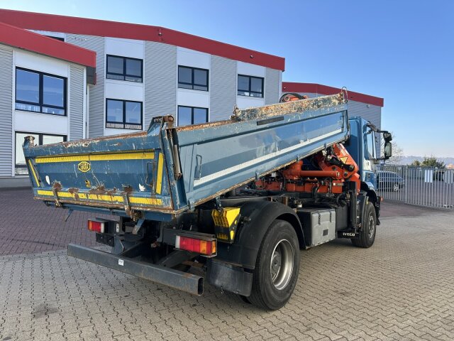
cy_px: 170
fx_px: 315
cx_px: 227
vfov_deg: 56.8
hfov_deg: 71.6
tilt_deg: -0.4
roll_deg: -0.5
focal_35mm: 24
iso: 80
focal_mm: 6.86
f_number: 1.78
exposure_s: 1/1131
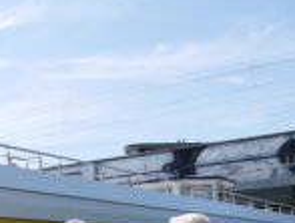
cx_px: -96
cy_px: 275
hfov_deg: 22.6
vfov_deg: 18.4
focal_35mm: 76
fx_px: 649
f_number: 7.1
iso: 200
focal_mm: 14
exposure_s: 1/400
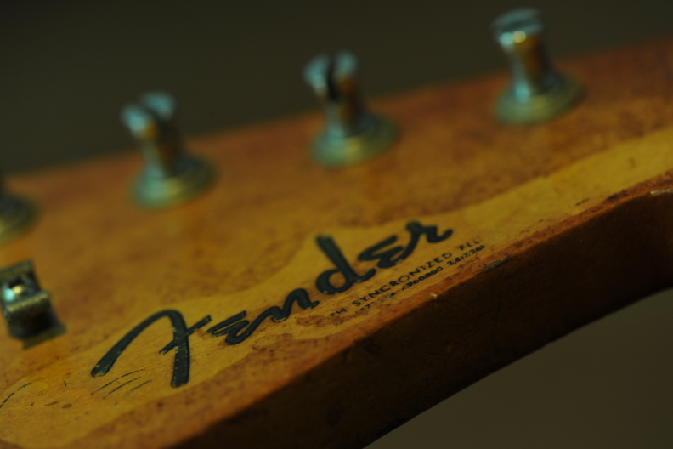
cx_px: 339
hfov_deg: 19.3
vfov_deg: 12.9
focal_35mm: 106
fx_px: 1981
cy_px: 224
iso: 800
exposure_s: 1/13
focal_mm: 105
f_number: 7.1
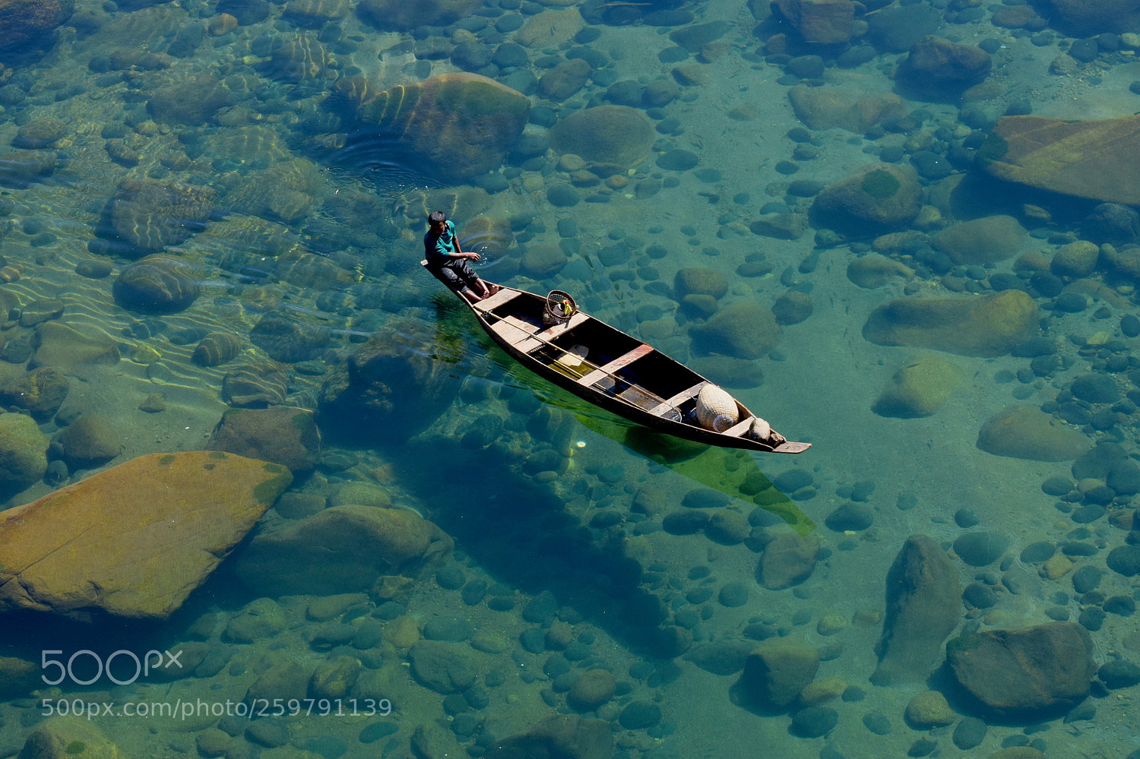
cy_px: 362
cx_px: 602
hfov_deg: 18.3
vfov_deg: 12.2
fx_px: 3545
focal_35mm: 112
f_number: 11
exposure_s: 1/320
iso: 640
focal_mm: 70
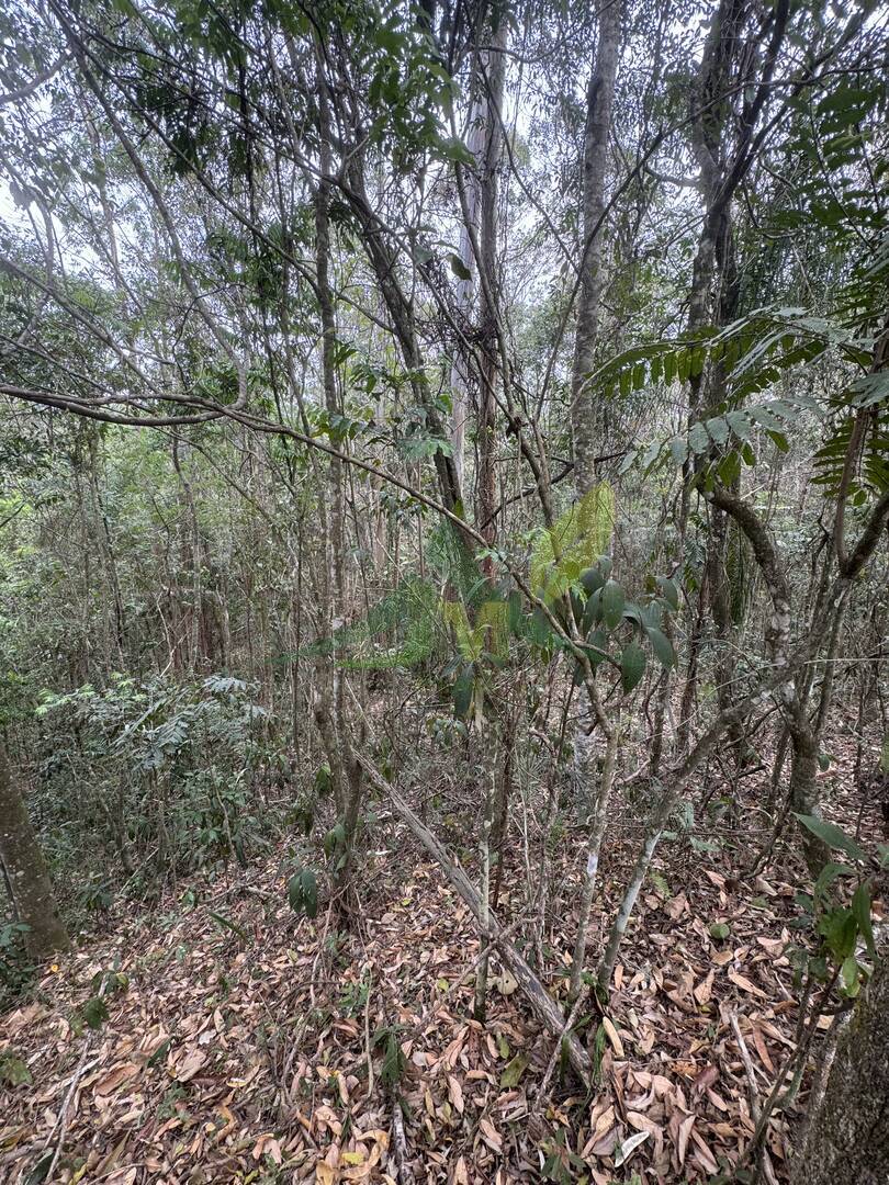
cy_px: 592
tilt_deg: -12.9
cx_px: 444
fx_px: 479
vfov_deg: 102.1
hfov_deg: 85.7
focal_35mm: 14
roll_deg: -2.5
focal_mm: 2.22
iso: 64
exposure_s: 1/99
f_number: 2.2
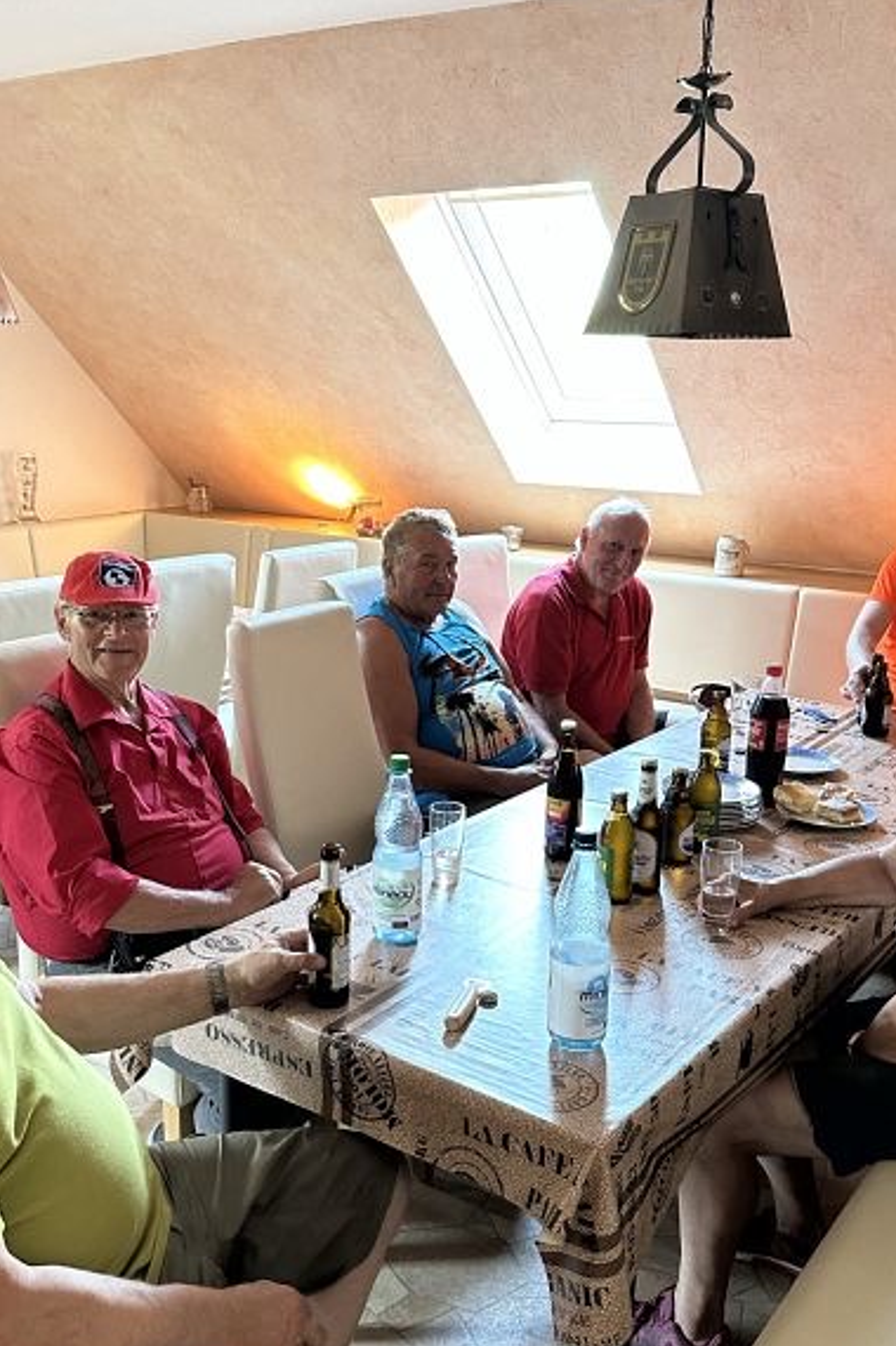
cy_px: 728
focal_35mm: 35
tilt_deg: -18.7
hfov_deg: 37.8
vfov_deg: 54.4
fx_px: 1308
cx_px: 403
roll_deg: -0.1
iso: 320
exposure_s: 1/50
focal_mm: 6.86
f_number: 1.78
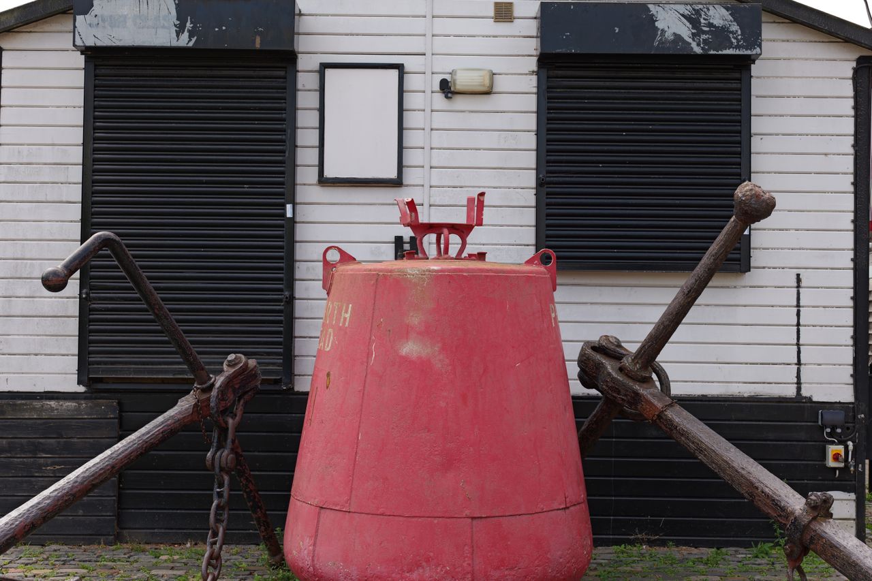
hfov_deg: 38.2
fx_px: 1259
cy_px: 290
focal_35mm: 52
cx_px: 436
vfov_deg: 26.0
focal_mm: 52
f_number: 8
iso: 100
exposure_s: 1/100
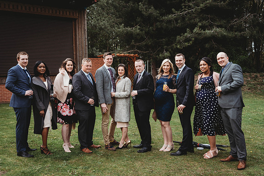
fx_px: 293
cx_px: 132
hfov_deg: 48.4
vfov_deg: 33.4
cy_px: 88
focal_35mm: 40
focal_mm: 40
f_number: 4
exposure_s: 1/400
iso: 200
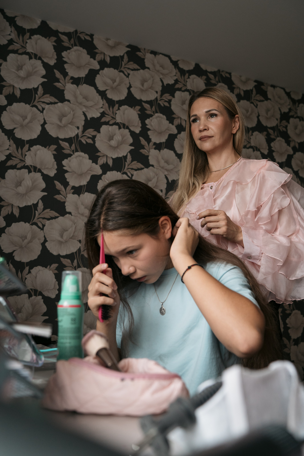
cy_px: 228
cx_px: 152
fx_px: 443
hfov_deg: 37.9
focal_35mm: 35
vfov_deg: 54.4
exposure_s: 1/250
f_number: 4
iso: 1600
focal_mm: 35
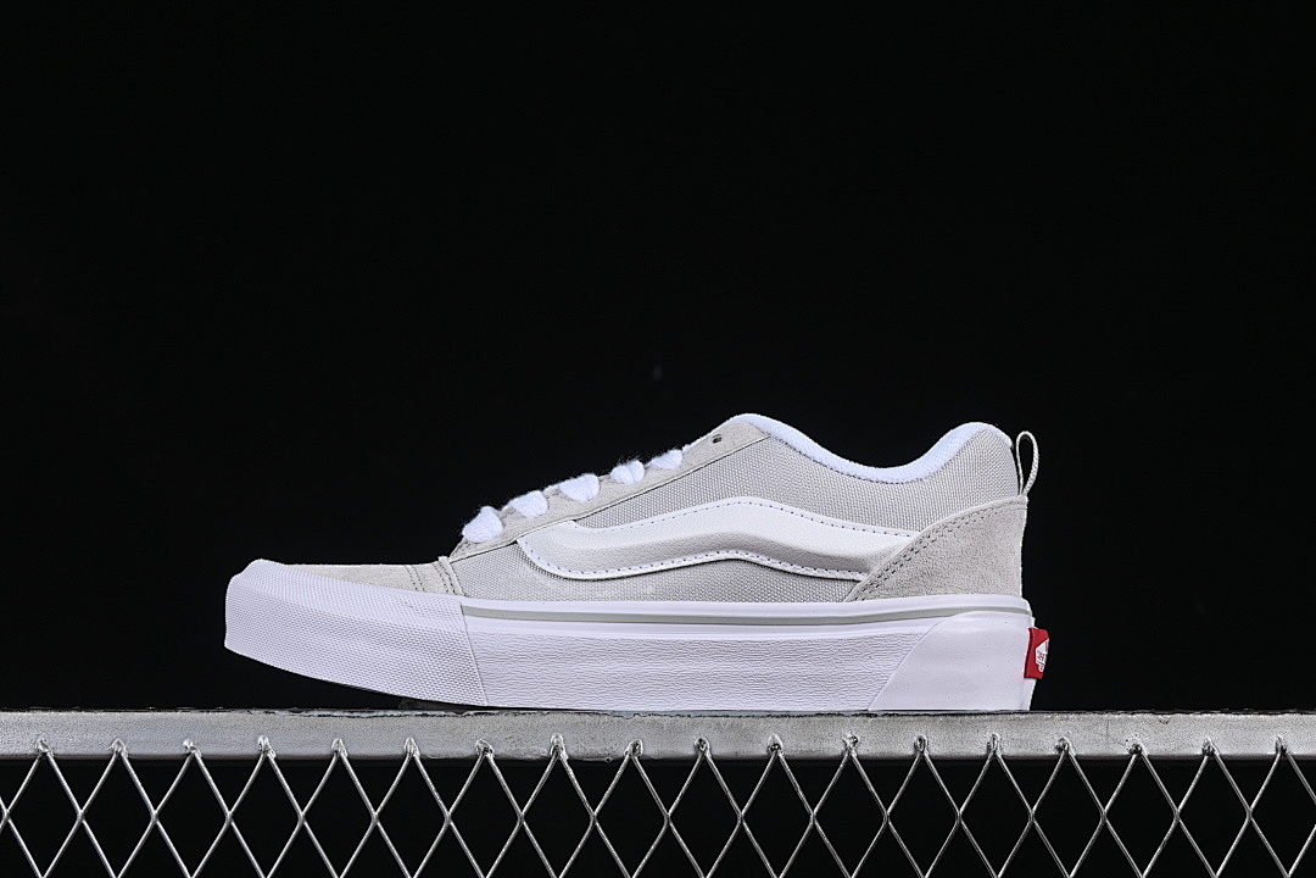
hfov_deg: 27.0
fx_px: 2741
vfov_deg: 18.2
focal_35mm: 75
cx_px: 658
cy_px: 439
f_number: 8
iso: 160
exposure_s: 1/80
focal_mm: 50
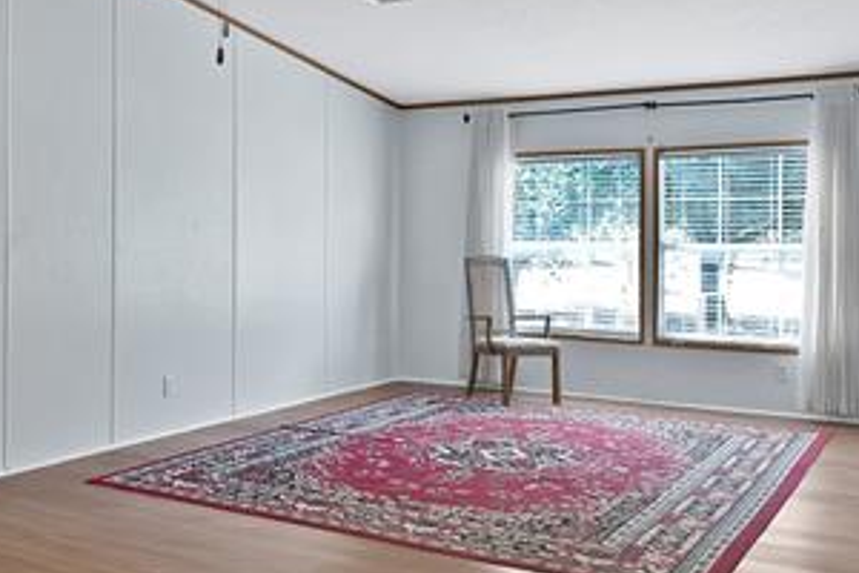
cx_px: 183
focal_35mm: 41
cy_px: 255
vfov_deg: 32.6
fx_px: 978
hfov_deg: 45.2
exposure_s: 1/6
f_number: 8
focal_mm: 12
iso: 640
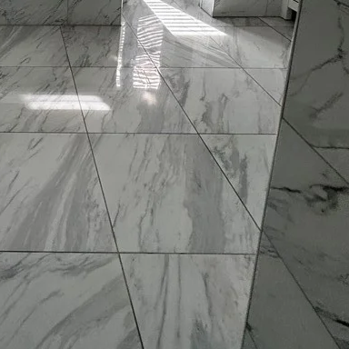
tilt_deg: -13.4
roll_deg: +1.7
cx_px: 6
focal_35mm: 33
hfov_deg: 43.3
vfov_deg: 36.7
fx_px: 376
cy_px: -80
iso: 40
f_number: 2.2
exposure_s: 1/142
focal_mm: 2.22
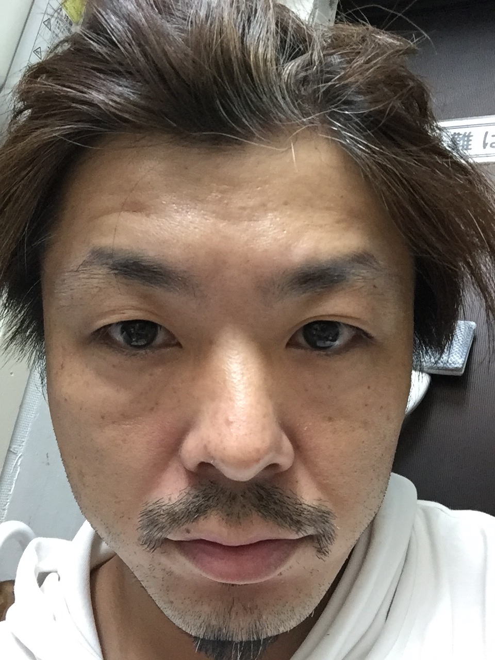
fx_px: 591
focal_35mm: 31
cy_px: 330
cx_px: 248
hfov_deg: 45.4
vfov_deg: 58.4
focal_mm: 2.65
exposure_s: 1/24
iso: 320
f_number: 2.2
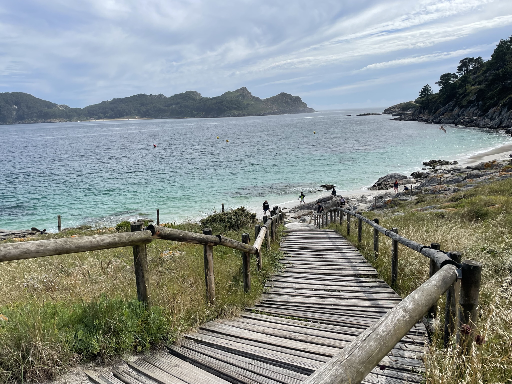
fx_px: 385
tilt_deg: -11.0
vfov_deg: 53.1
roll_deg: +2.8
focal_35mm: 26
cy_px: 192
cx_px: 256
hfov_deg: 67.3
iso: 32
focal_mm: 4.2
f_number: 1.6
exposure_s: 1/4831
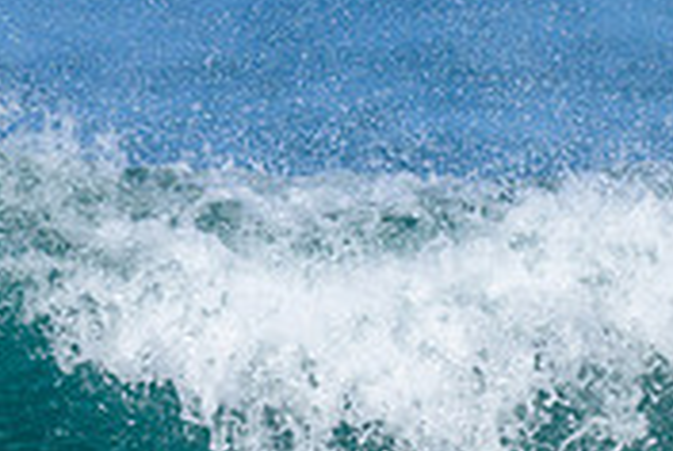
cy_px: 619
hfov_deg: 0.6
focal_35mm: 3443
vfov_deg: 0.4
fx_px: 64473
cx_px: 477
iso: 250
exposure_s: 1/2000
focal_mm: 800
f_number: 6.3
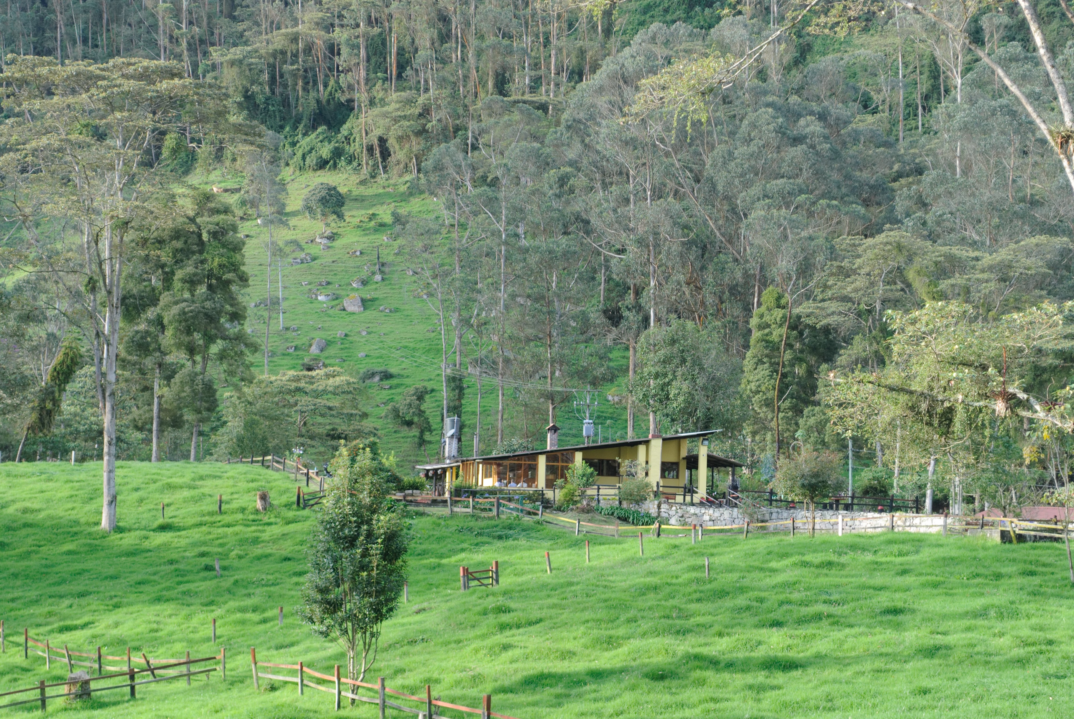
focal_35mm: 83
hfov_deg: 24.4
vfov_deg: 16.5
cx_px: 537
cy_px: 360
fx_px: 2479
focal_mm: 55
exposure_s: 1/100
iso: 200
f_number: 5.6
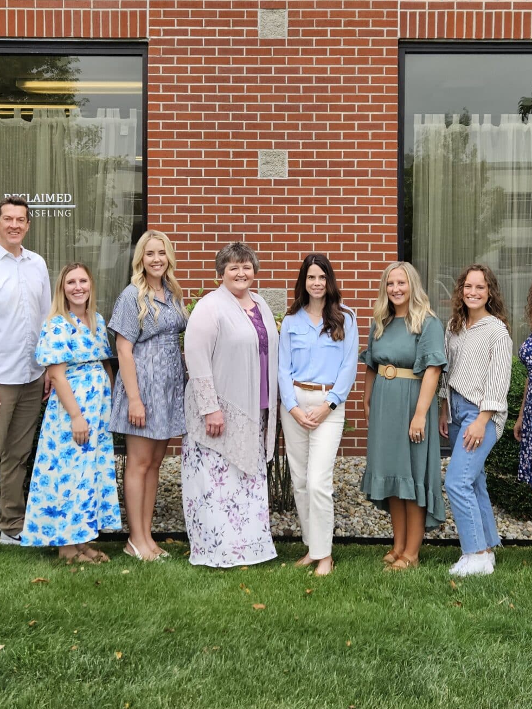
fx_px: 922
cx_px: 292
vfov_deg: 41.6
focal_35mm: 45
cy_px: 244
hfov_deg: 32.2
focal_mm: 5.4
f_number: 1.8
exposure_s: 1/437
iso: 40
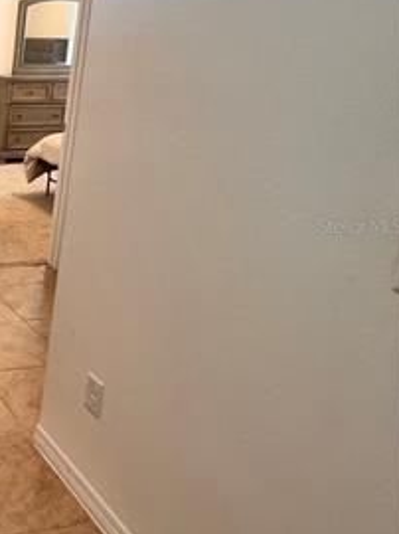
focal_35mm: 37
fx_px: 570
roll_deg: -0.3
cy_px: 225
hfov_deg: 28.7
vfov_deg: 50.0
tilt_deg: -19.9
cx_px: -162
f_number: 1.8
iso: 125
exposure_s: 1/60
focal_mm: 1.57
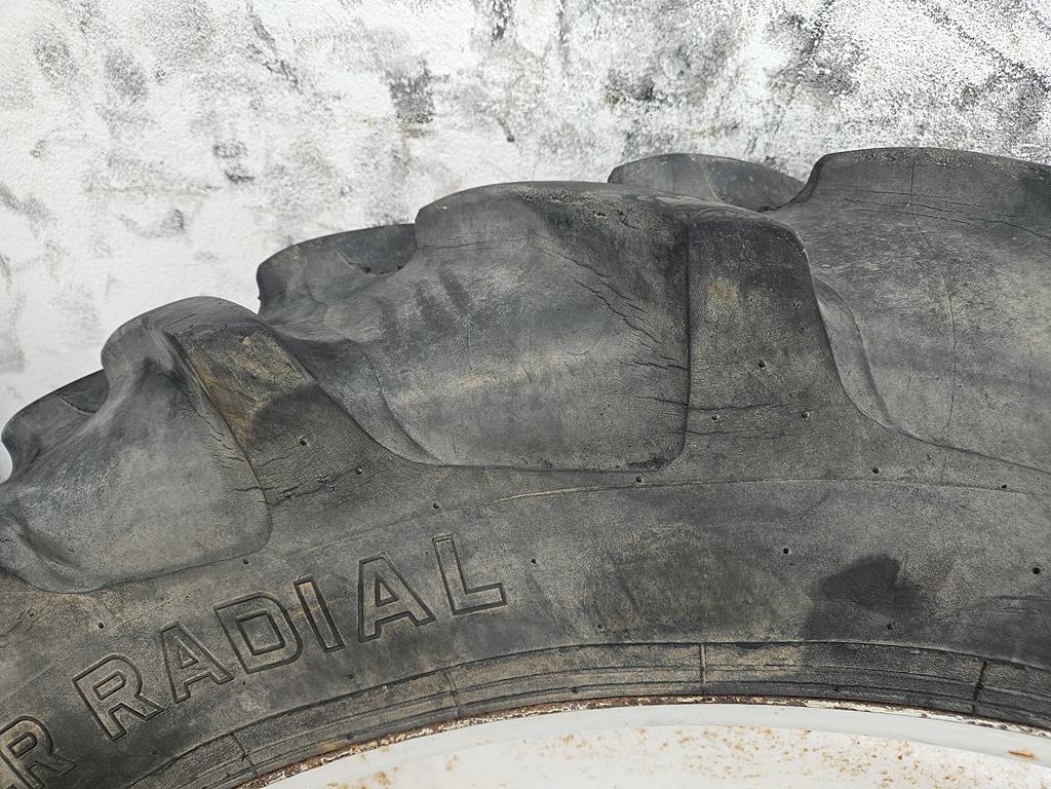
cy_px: 394
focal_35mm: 23
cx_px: 526
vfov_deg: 58.9
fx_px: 698
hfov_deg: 73.9
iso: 100
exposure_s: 1/100
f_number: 1.8
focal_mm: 5.4
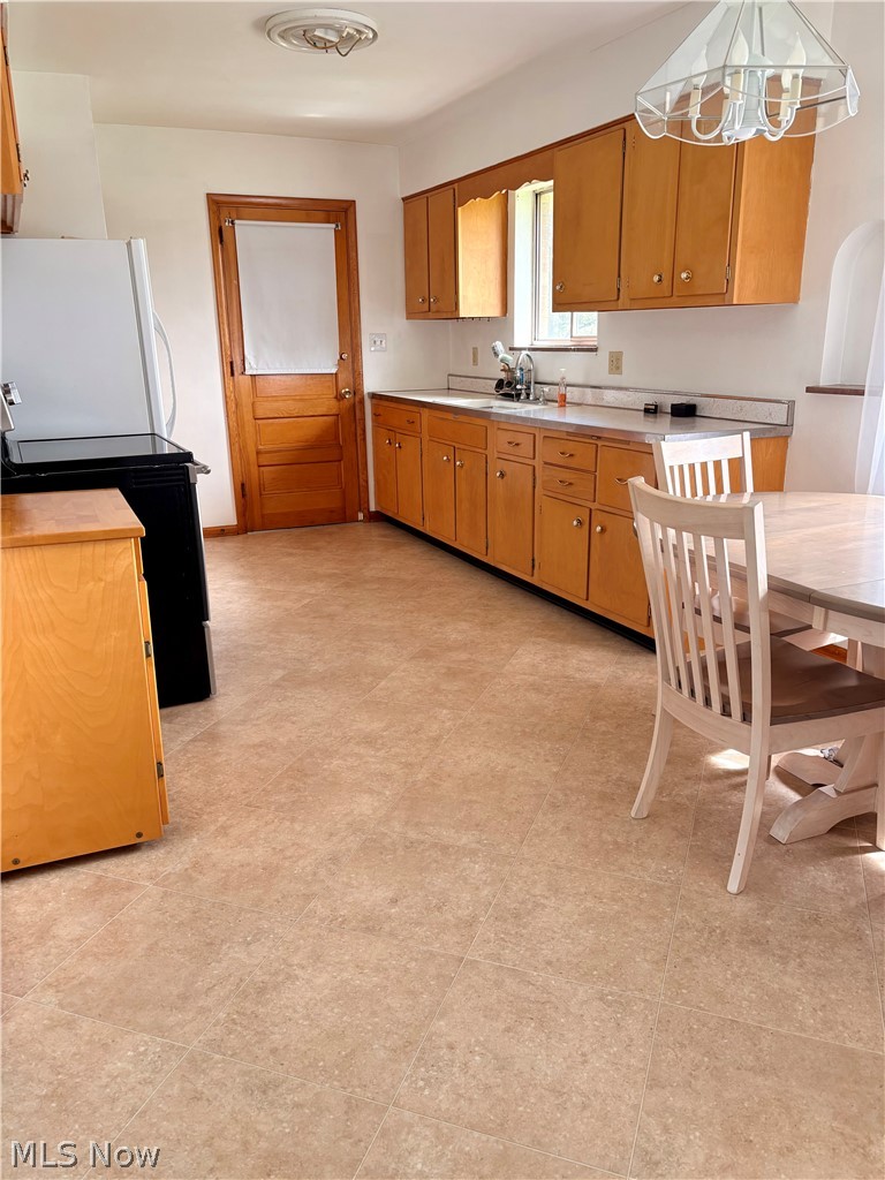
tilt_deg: -15.6
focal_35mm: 26
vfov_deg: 67.3
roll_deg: +1.3
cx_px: 442
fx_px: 886
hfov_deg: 53.1
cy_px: 590
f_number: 1.6
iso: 100
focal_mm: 5.96
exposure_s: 1/183
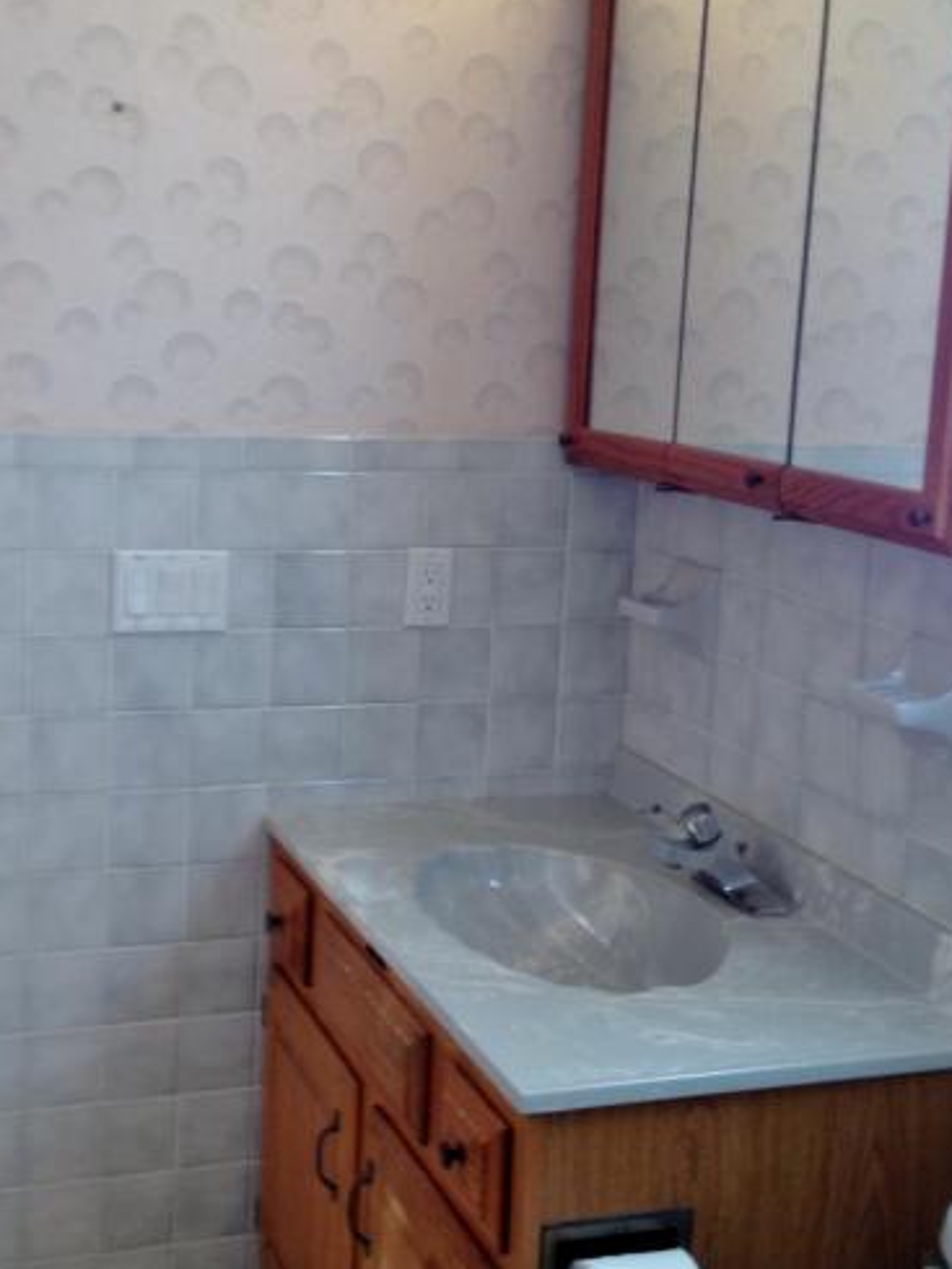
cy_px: 568
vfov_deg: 34.9
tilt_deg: -9.4
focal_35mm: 55
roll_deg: -2.7
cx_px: 345
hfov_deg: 26.5
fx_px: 2016
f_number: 2.4
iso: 50
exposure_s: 1/30
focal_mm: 4.28
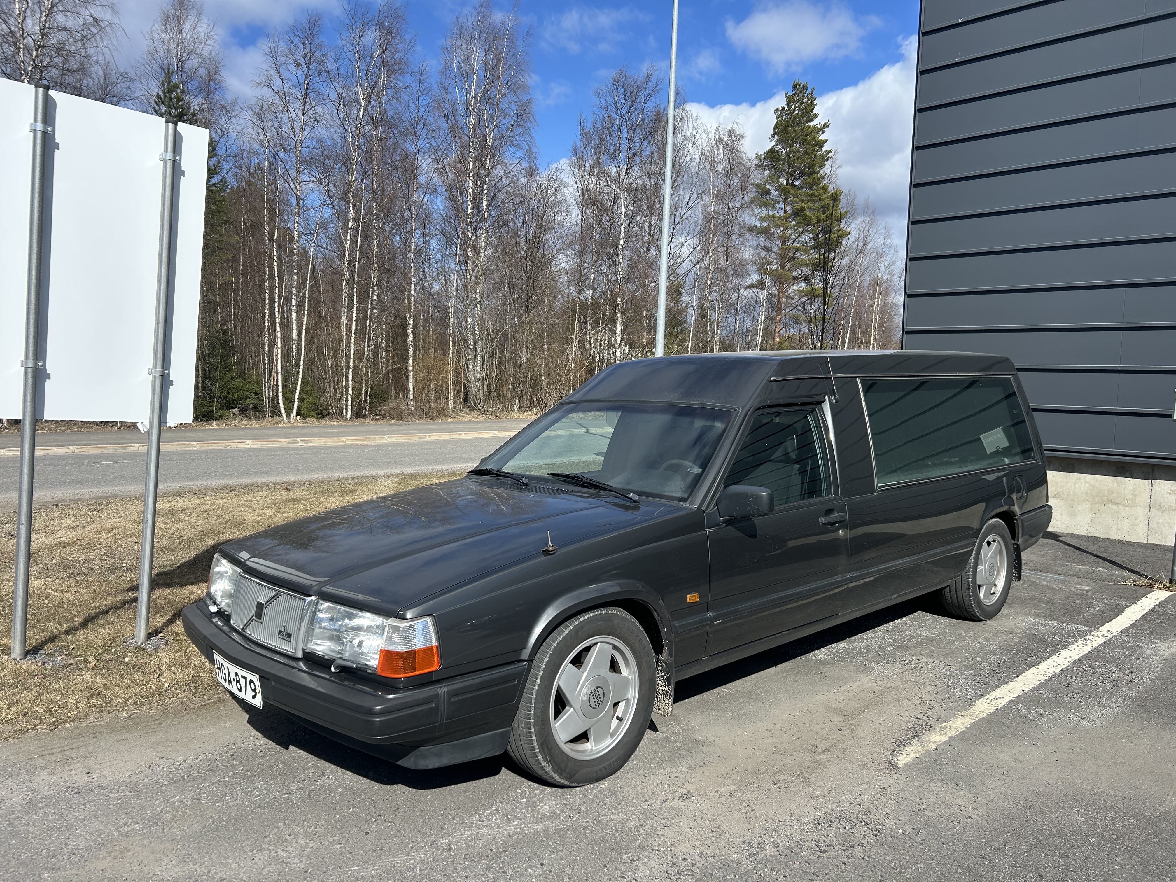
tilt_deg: -6.3
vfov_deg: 53.1
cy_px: 441
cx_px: 588
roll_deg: -1.8
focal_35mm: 26
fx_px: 883
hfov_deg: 67.3
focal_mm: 5.7
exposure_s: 1/4115
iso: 50
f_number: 1.5
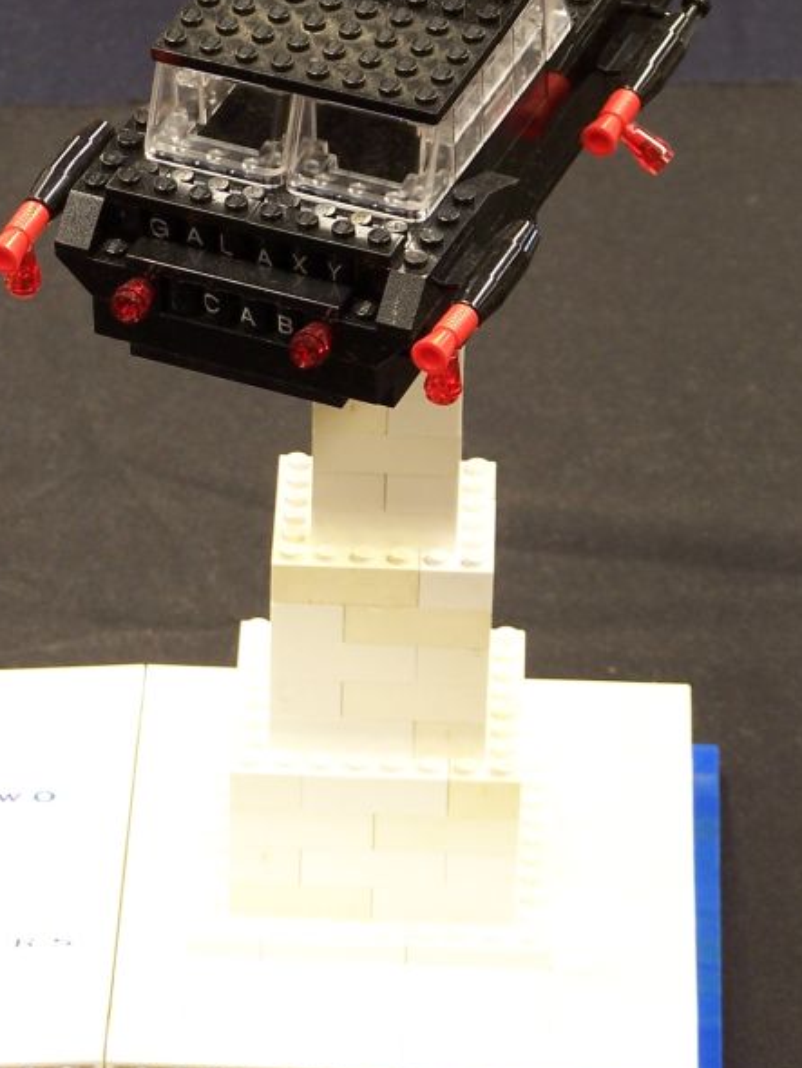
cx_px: 129
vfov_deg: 8.9
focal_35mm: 222
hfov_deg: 6.7
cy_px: 367
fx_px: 6853
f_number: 3.2
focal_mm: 21.2
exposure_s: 1/2
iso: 80
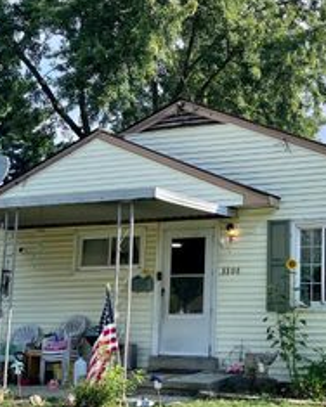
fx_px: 651
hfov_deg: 27.7
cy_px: 233
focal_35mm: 54
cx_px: 243
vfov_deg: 34.7
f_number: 1.6
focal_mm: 5.1
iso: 50
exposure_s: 1/1536
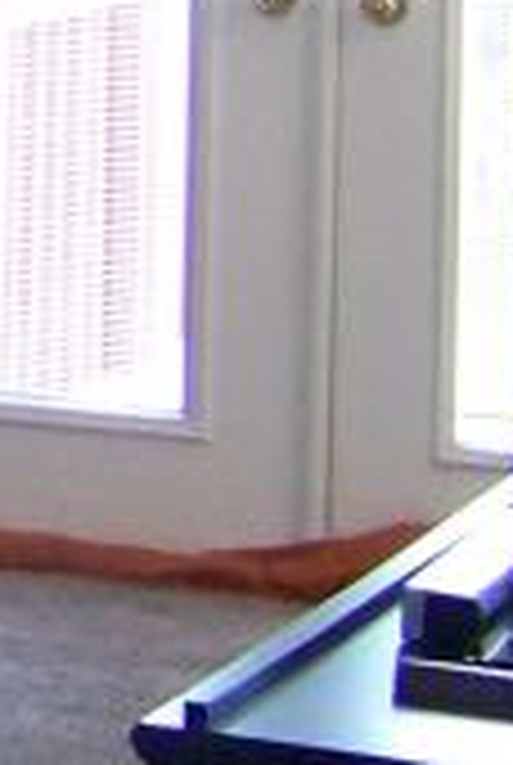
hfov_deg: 5.5
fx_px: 4790
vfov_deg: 8.9
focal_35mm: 225
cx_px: -1336
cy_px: -385
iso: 200
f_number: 2.8
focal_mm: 5.85
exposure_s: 1/30
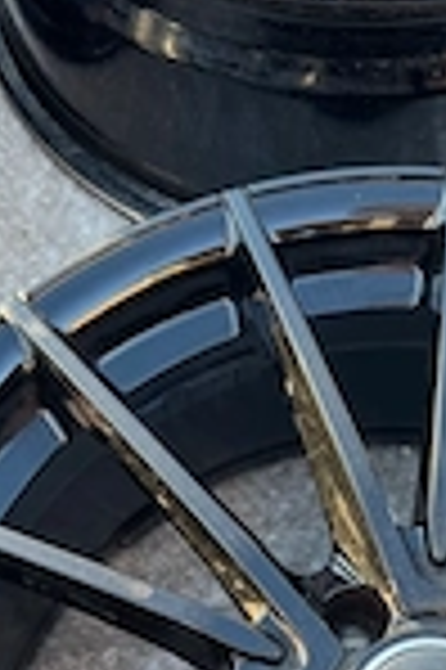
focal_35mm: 67
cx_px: 428
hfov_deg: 19.8
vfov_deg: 28.1
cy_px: 688
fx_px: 1248
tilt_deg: -71.3
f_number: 1.78
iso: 64
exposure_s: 1/121
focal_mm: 6.76
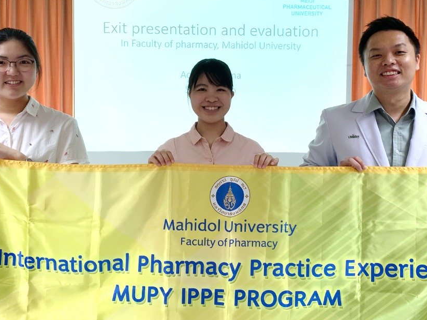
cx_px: 230
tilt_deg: -1.7
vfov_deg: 34.2
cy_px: 119
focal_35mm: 42
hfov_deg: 44.8
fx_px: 518
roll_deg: -0.3
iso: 50
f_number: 1.8
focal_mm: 4.25
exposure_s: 1/50
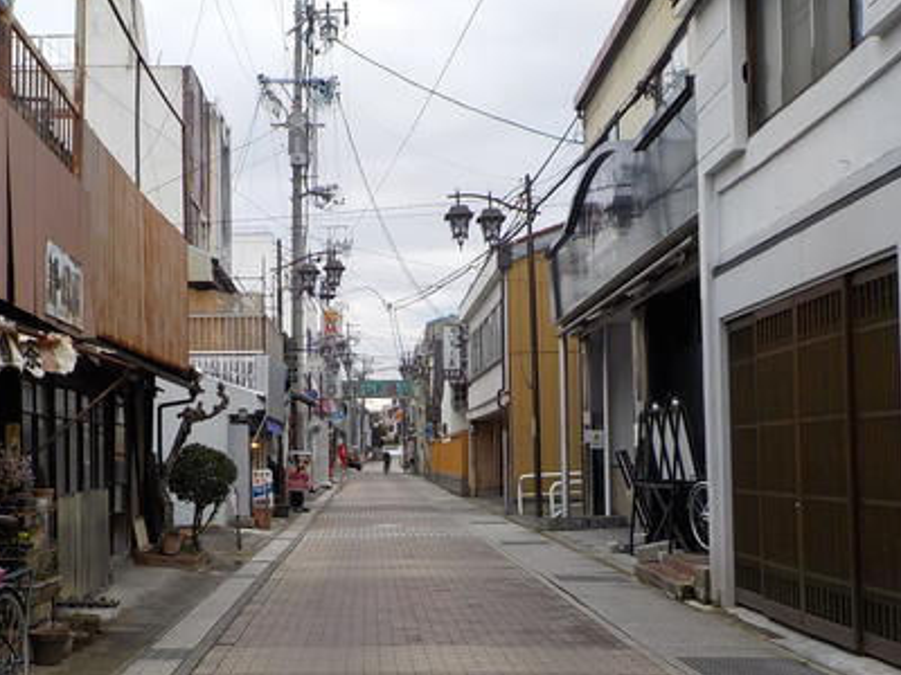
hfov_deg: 41.6
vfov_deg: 32.0
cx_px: 315
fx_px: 1171
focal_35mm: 45
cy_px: 428
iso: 125
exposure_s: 1/200
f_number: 3.3
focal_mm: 4.1
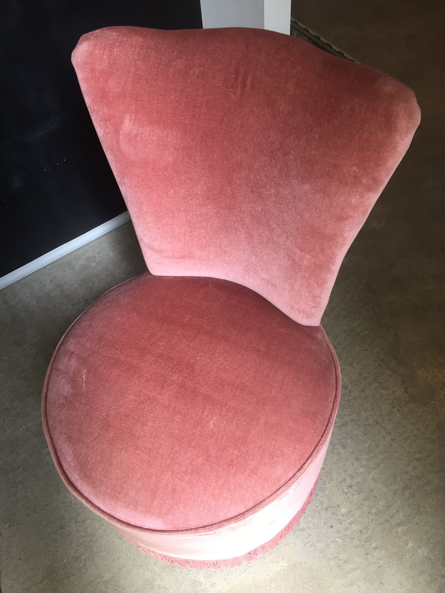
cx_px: 222
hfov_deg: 48.2
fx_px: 497
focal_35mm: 29
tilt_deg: -52.4
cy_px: 296
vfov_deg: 61.7
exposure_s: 1/33
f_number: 2.2
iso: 50
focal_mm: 4.15
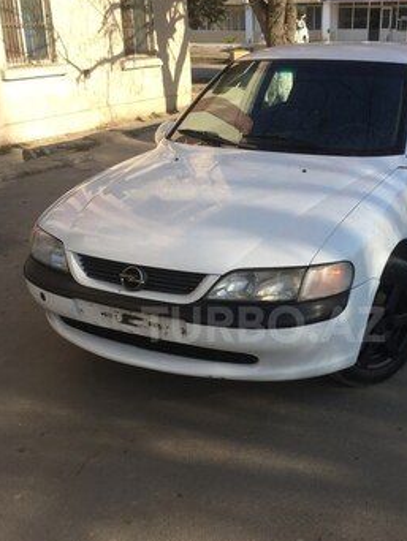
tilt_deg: -22.9
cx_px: 263
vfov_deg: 44.5
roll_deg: +1.6
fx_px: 658
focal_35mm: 42
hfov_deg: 34.2
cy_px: 324
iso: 32
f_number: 2.2
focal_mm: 4.15
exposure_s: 1/1099
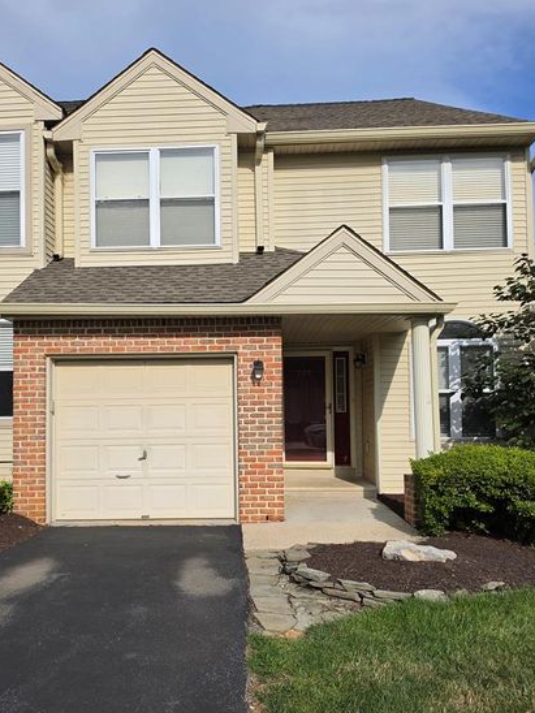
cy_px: 390
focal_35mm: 28
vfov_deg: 63.3
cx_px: 219
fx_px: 577
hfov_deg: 49.5
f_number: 1.4
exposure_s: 1/7939
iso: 50
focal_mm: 6.5
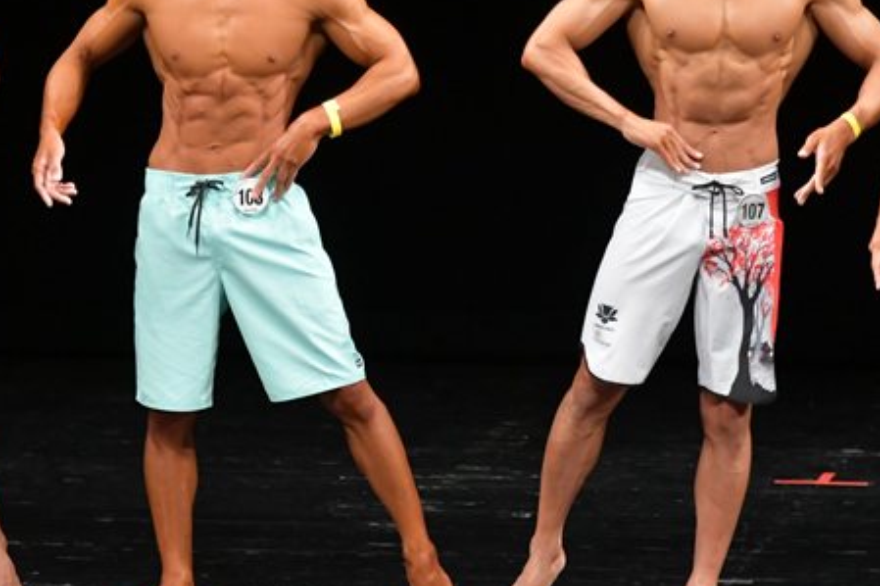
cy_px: 241
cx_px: 297
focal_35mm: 466
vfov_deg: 2.9
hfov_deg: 4.4
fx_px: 11386
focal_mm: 180
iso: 3200
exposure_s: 1/400
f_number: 5.6
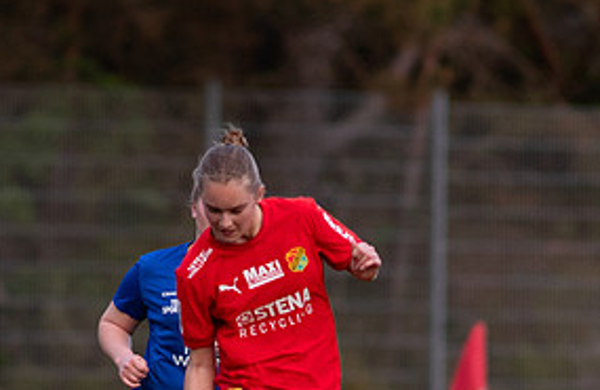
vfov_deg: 0.8
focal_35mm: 1616
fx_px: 26715
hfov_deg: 1.3
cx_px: 256
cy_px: 531
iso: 360
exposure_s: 1/1000
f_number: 3.2
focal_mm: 300
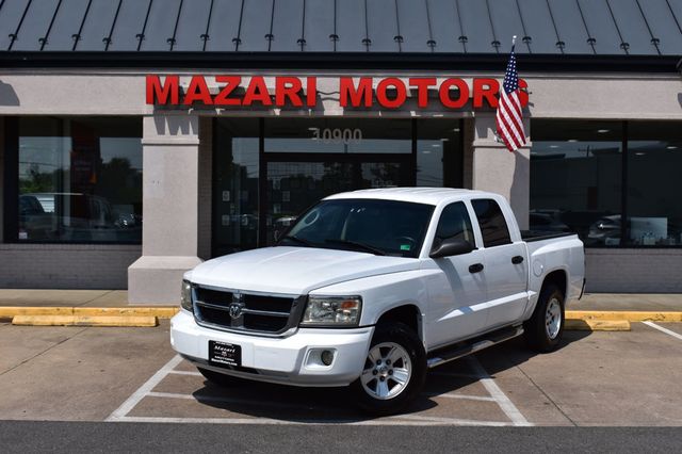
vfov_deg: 28.9
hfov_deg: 42.3
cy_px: 227
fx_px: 880
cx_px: 341
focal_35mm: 46
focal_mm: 31
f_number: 11
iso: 200
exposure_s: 1/640
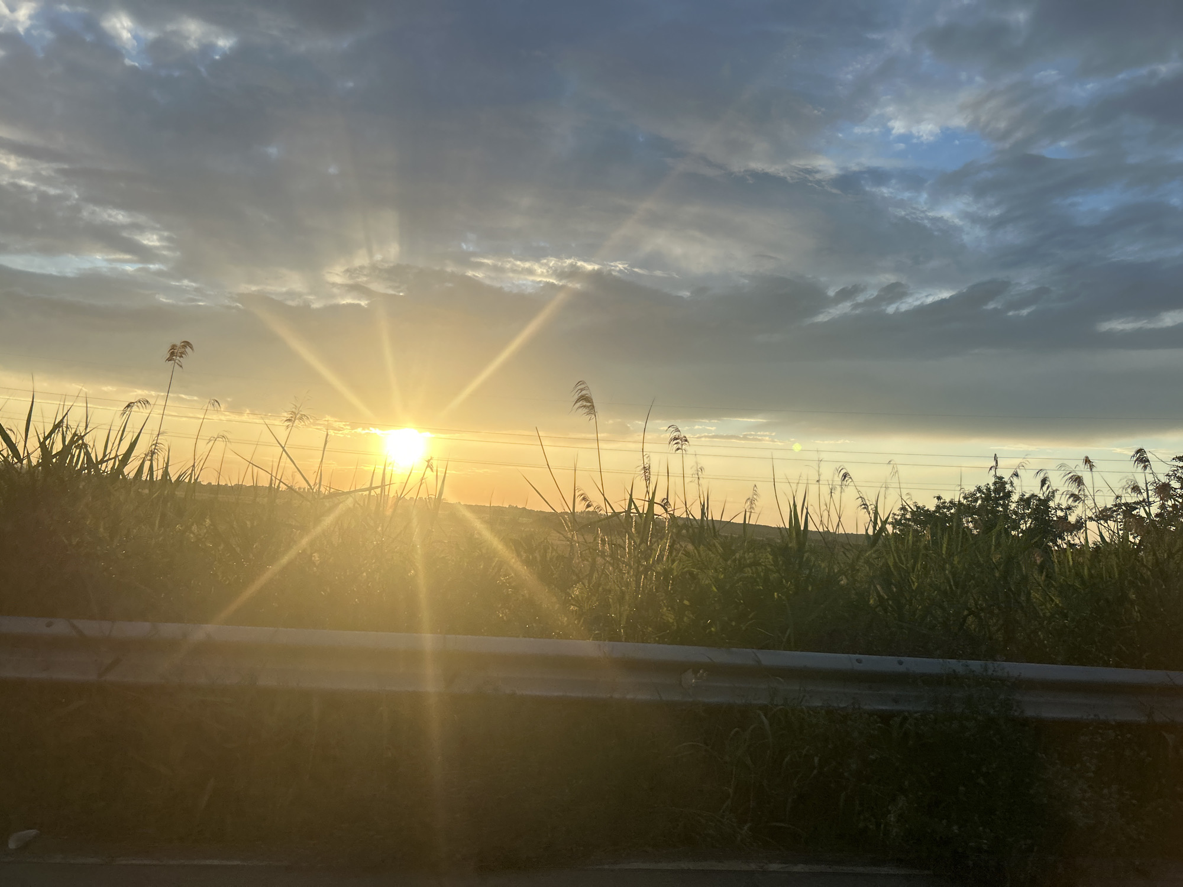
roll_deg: -4.0
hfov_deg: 67.3
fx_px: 889
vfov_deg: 53.1
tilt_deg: +3.3
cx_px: 592
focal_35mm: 26
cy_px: 444
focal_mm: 5.7
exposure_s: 1/1252
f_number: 1.5
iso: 50
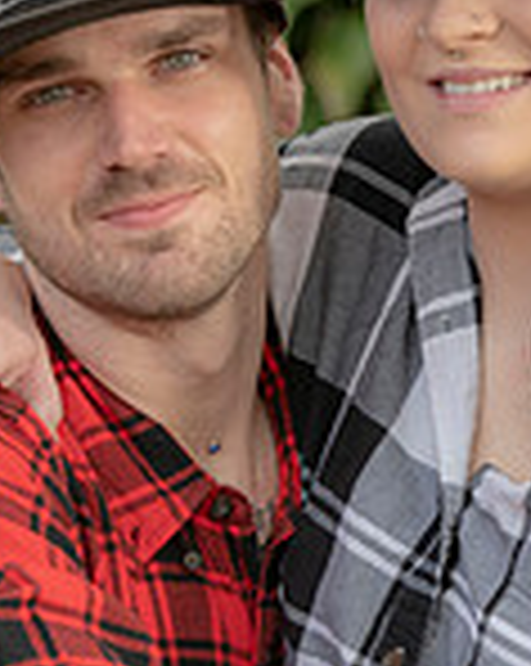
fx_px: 6299
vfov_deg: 6.0
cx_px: 320
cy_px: 630
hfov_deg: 4.8
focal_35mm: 320
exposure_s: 1/200
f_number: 4.5
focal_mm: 112
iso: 320
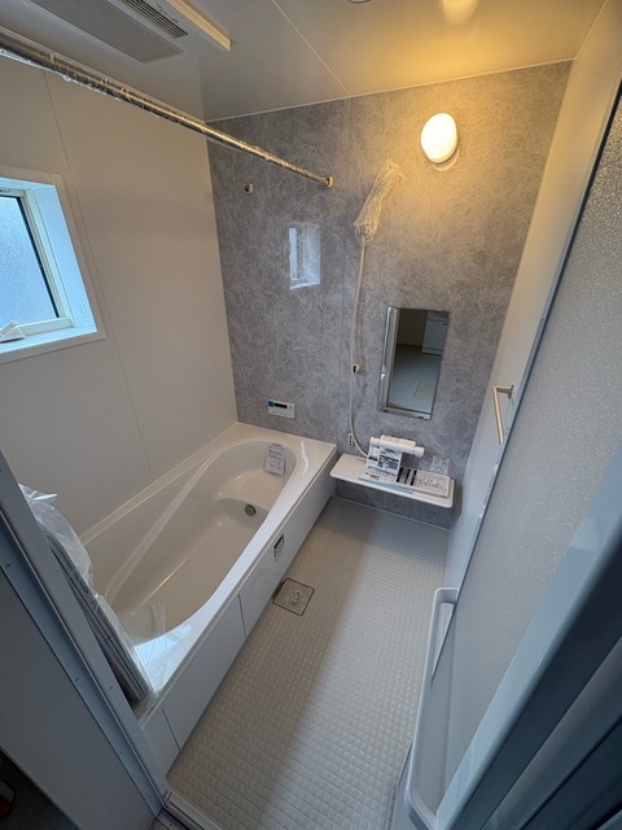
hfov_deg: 85.7
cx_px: 311
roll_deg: -0.4
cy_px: 415
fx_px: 335
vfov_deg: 102.1
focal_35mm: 14
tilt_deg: -26.5
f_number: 2.2
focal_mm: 2.22
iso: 125
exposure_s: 1/100
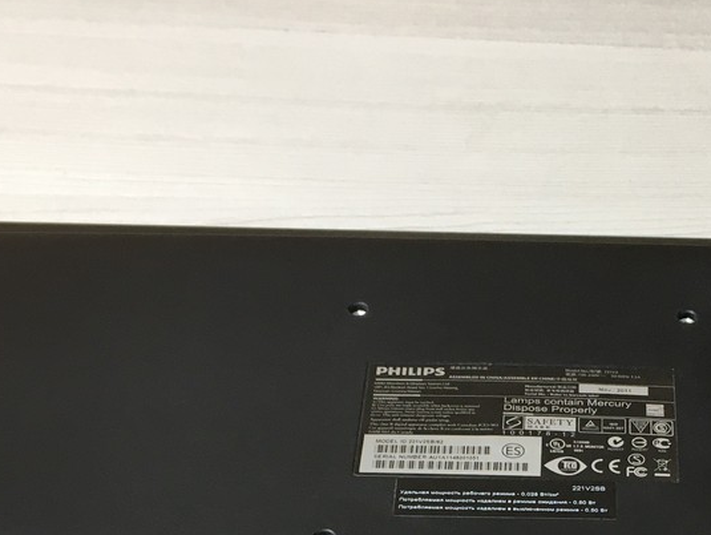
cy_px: 701
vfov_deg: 17.7
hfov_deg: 24.6
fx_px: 1603
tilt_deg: -57.5
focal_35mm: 78
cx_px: 557
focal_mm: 4.15
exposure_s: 1/33
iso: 32
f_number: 2.2
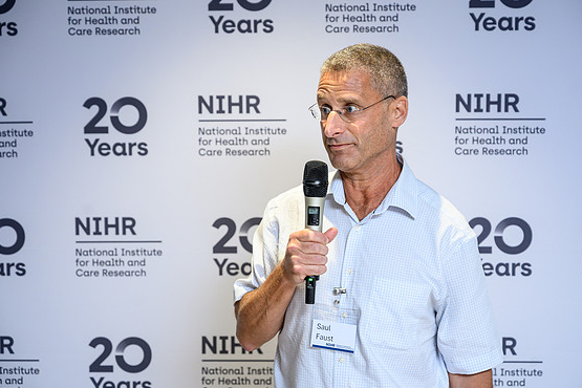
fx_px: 1229
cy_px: 188
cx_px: 302
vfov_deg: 17.9
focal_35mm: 76
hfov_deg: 26.6
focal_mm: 70
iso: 1250
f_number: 4.5
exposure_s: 1/200
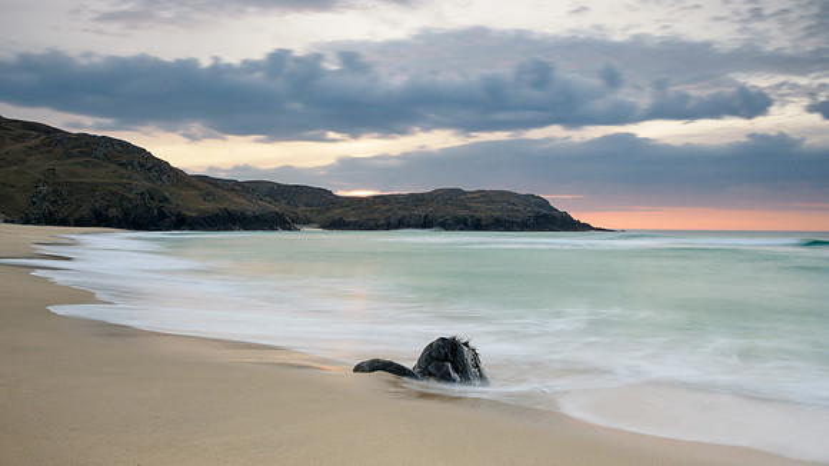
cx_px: 414
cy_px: 280
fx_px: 575
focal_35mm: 26
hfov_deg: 71.6
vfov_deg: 43.9
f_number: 7.1
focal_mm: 12
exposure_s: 5
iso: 200
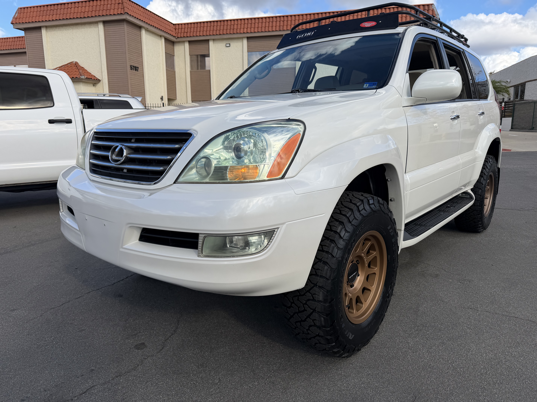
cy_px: 201
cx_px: 268
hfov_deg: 71.6
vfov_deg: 56.8
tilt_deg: -9.2
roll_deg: +0.5
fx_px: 372
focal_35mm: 24
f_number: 1.78
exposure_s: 1/3759
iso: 80
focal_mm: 6.76
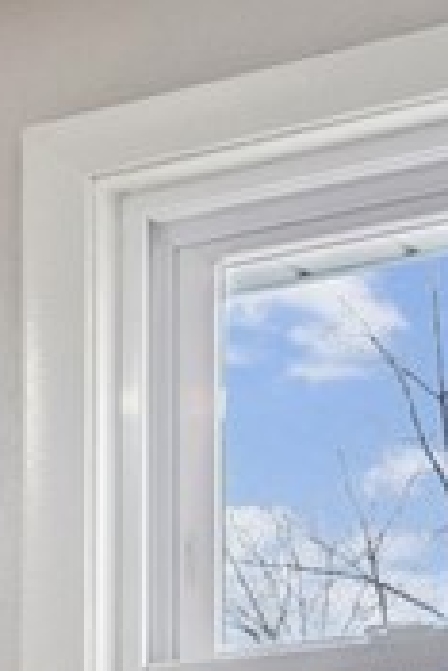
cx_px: -1472
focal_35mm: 155
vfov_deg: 12.4
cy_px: 1110
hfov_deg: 6.6
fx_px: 2887
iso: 400
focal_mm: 16
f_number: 10
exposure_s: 1/4
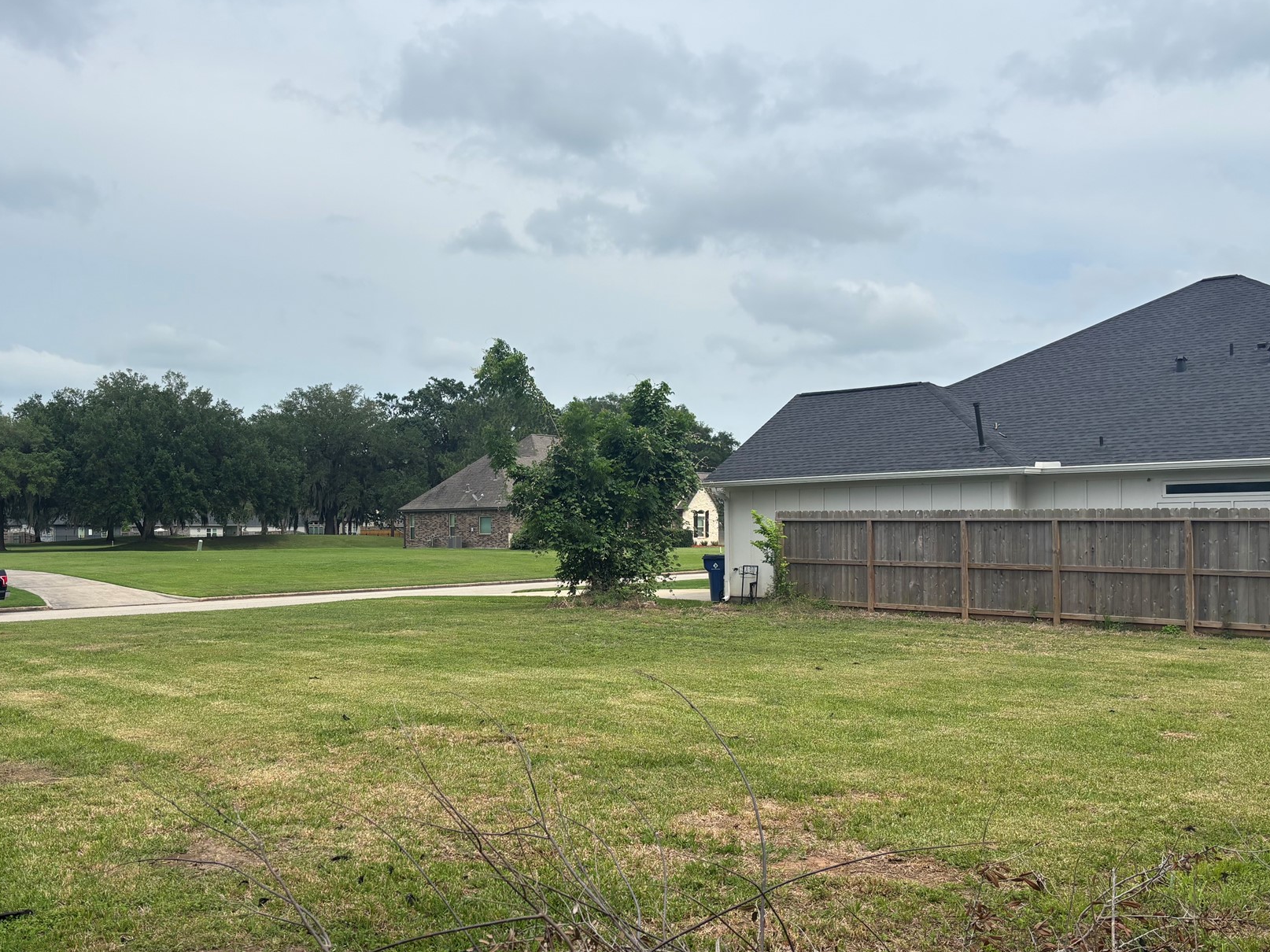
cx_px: 522
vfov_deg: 42.9
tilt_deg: +0.1
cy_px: 526
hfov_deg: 55.0
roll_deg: -0.1
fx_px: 1211
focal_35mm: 33
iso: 50
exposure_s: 1/4082
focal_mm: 5.96
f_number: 1.6
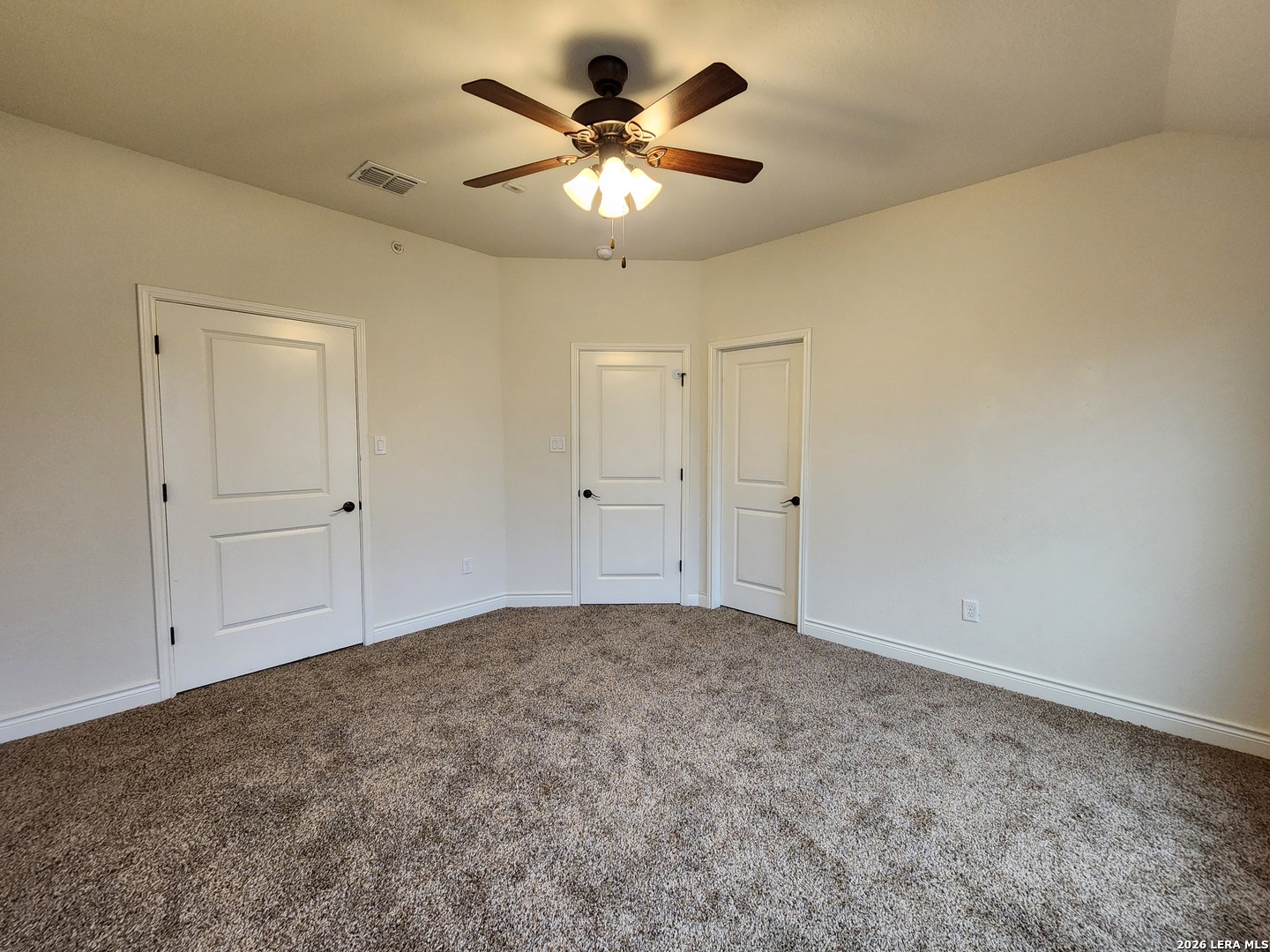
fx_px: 477
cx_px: 635
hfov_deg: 106.2
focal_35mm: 13
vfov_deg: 89.9
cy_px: 476
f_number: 2.2
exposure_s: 1/60
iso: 250
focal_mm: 2.2
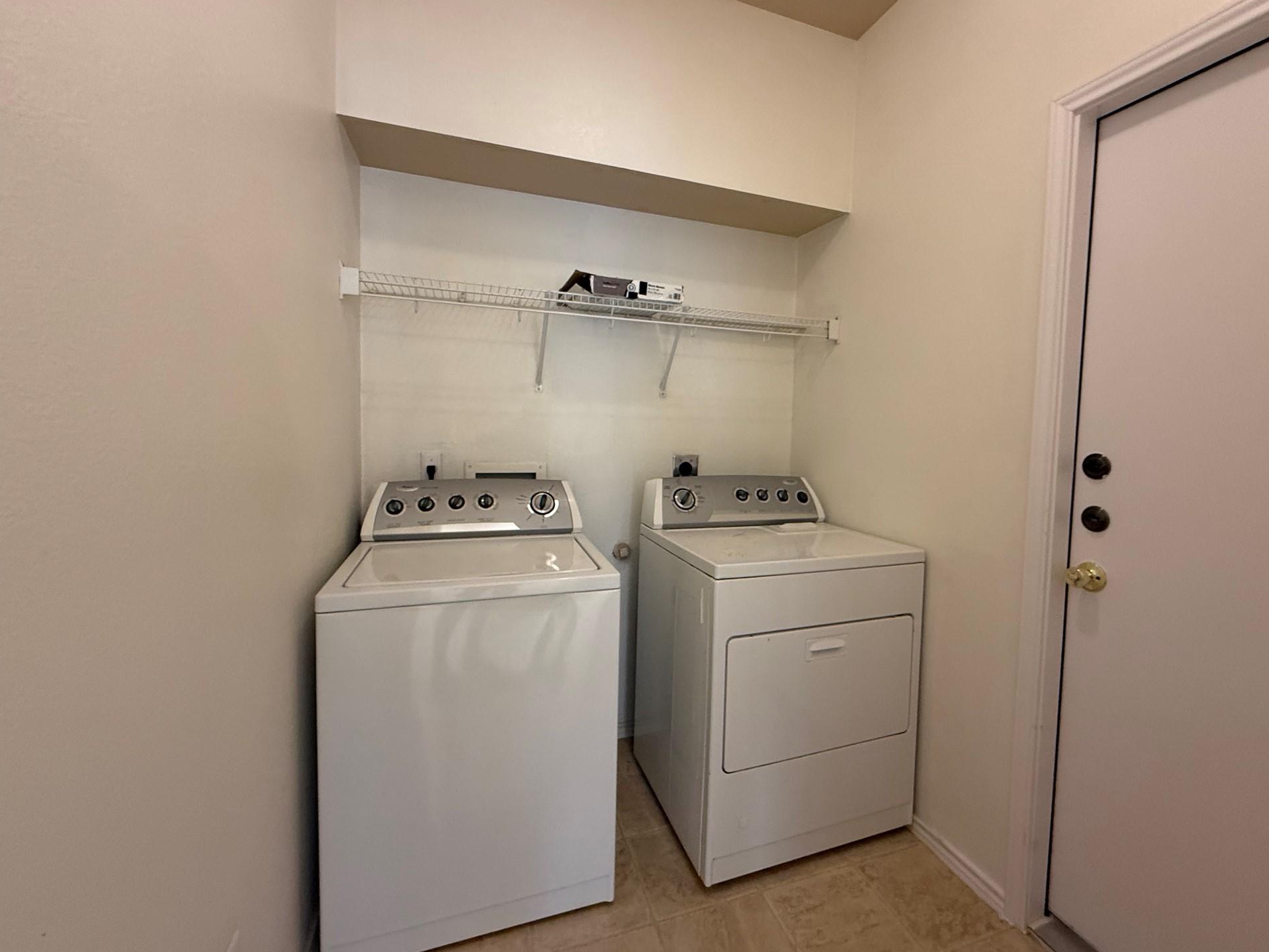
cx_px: 673
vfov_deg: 81.7
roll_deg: -1.5
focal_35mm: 15
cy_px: 452
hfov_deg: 98.0
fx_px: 550
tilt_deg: -2.3
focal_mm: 2.22
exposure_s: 1/60
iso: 250
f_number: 2.2
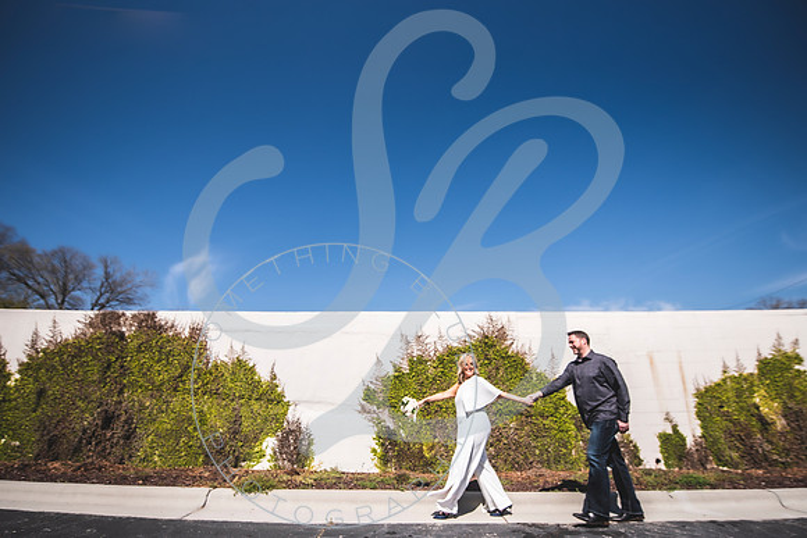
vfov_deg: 73.6
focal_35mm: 16
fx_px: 358
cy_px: 306
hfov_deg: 96.9
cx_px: 403
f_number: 2.8
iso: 100
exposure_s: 1/3200
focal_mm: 14
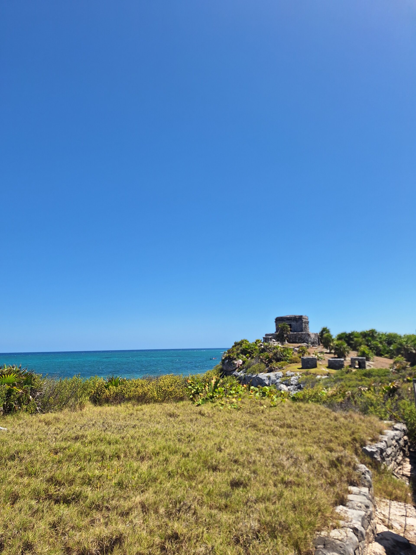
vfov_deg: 73.9
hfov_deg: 58.9
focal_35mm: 23
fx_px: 369
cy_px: 278
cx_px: 208
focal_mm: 5.54
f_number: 1.8
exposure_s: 1/2618
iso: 40
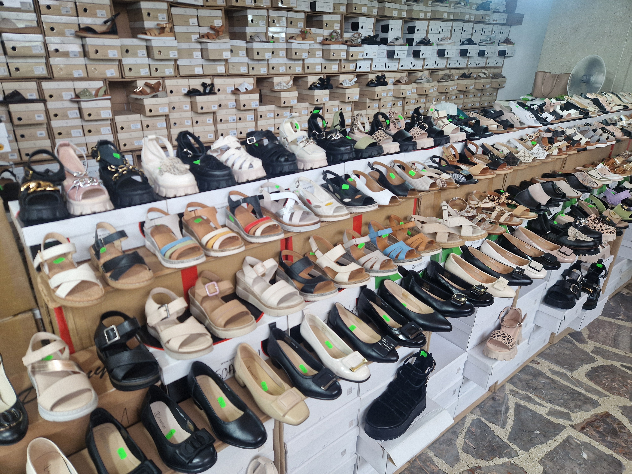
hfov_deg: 73.9
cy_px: 237
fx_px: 420
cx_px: 316
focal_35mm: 23
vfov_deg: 58.9
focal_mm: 5.4
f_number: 1.8
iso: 160
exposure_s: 1/100
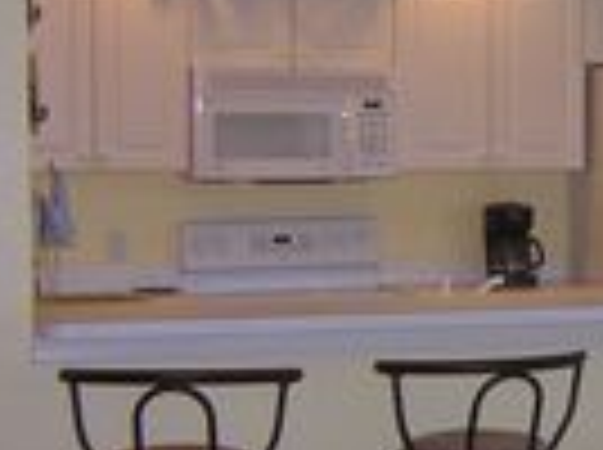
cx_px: 666
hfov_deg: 19.1
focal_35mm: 99
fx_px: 1721
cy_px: 234
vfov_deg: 14.9
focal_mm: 4.7
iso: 237
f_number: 2.6
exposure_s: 1/60.1
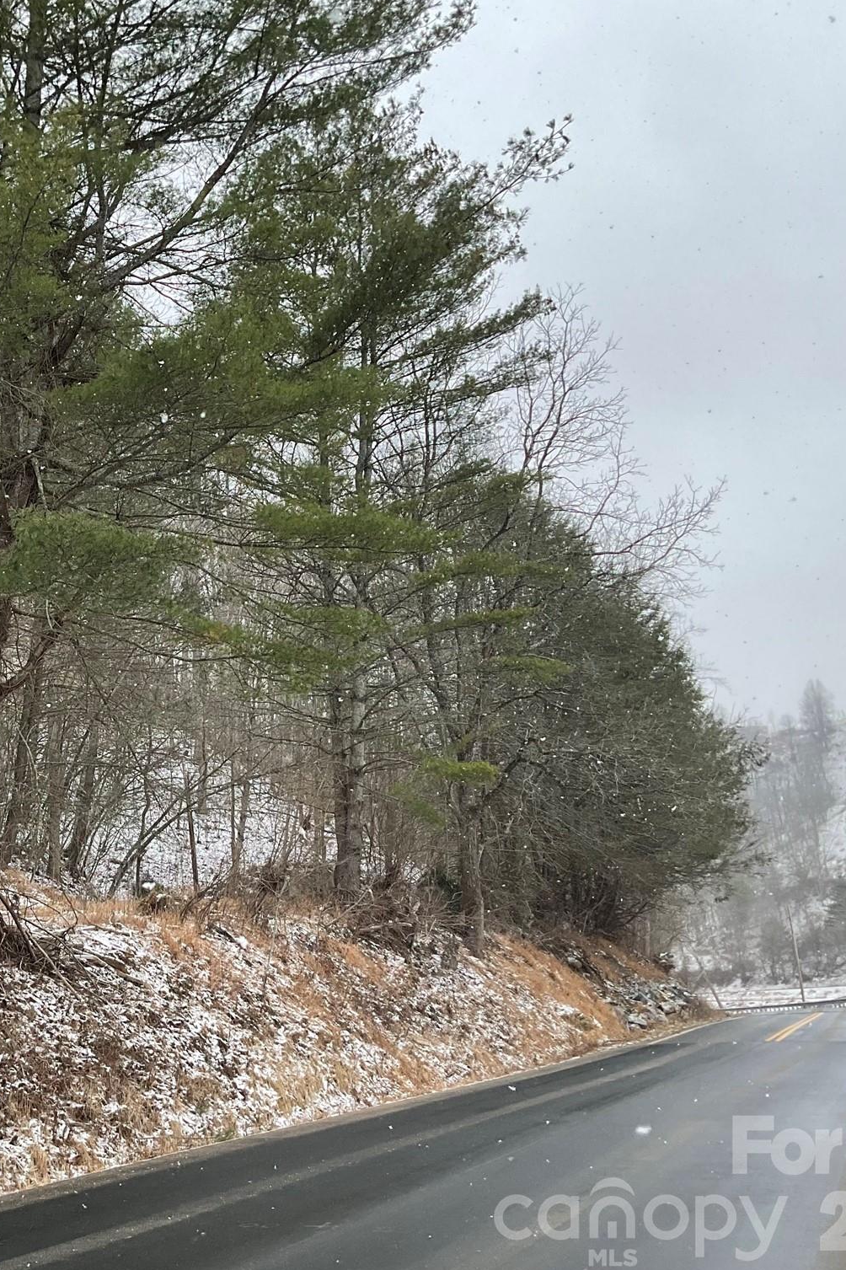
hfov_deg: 31.5
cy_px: 634
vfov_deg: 47.4
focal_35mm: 41
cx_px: 138
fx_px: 1446
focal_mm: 3
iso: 16
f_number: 1.8
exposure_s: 1/556
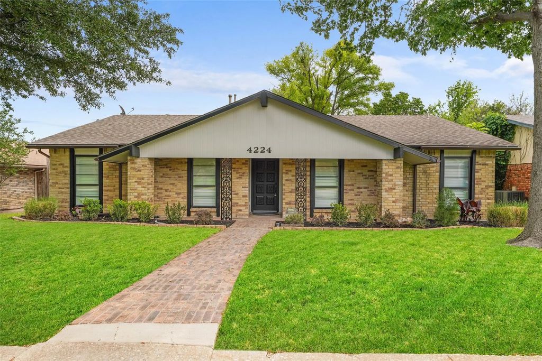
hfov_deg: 73.7
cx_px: 271
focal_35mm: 24
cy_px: 180
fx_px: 361
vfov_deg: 53.1
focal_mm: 24
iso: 400
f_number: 9
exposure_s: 1/400
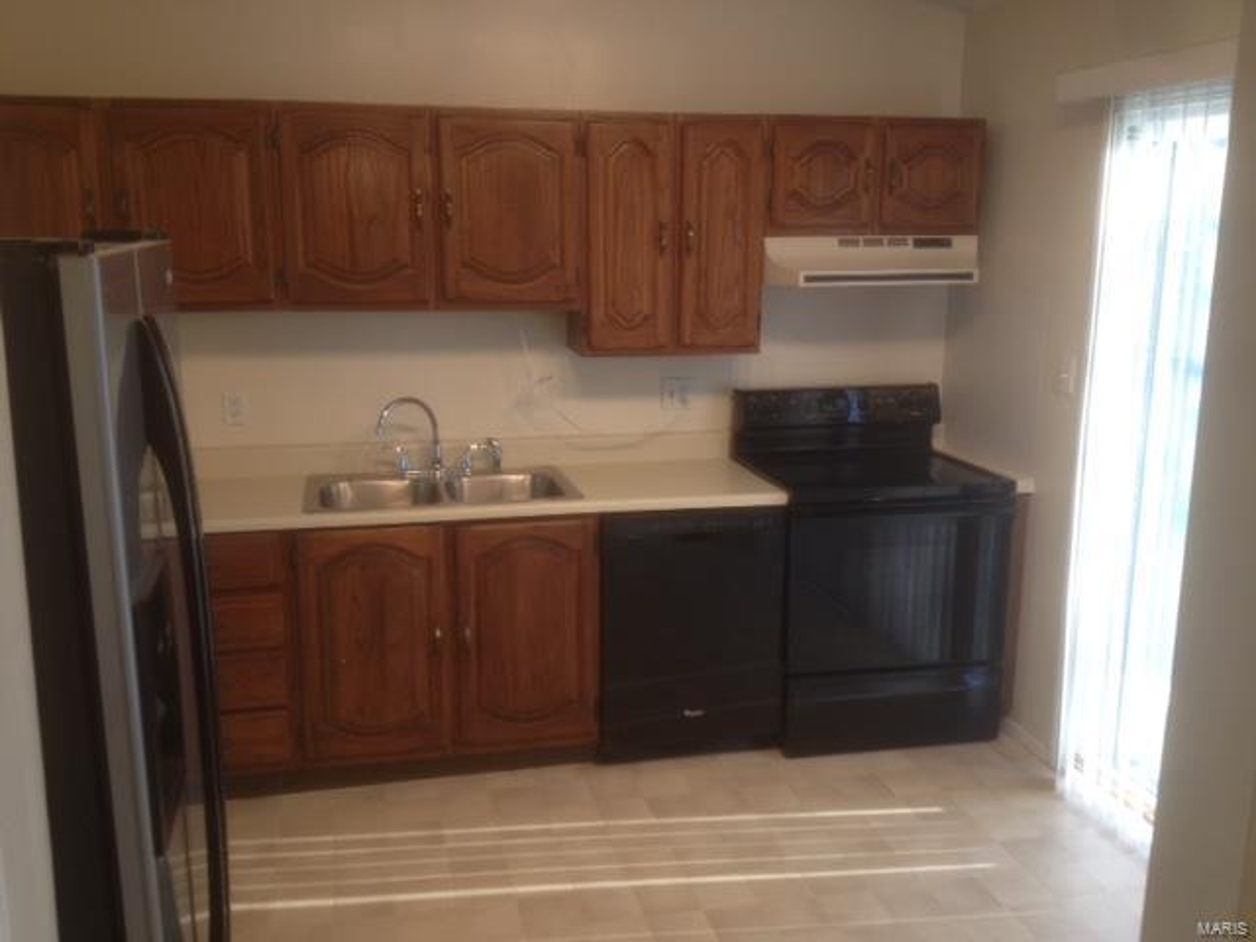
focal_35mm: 35
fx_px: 1270
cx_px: 628
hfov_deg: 52.6
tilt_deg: -10.2
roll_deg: -1.3
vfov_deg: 40.7
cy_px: 471
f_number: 2.4
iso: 50
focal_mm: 4.28
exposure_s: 1/24
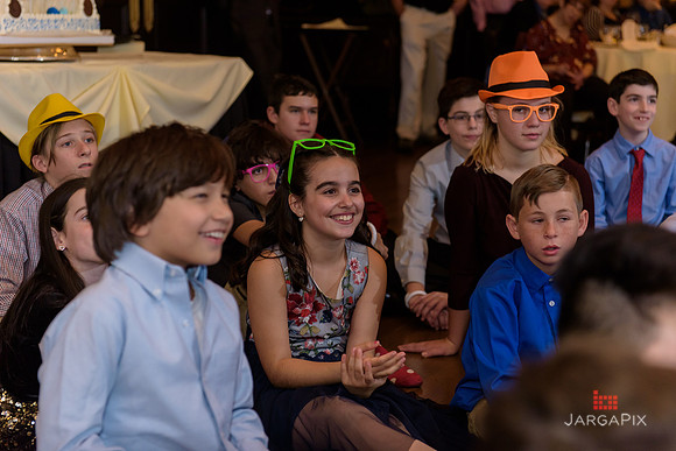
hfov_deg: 28.8
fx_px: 1315
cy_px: 226
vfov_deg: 19.5
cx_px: 338
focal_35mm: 70
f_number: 3.2
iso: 1600
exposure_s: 1/125
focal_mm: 70
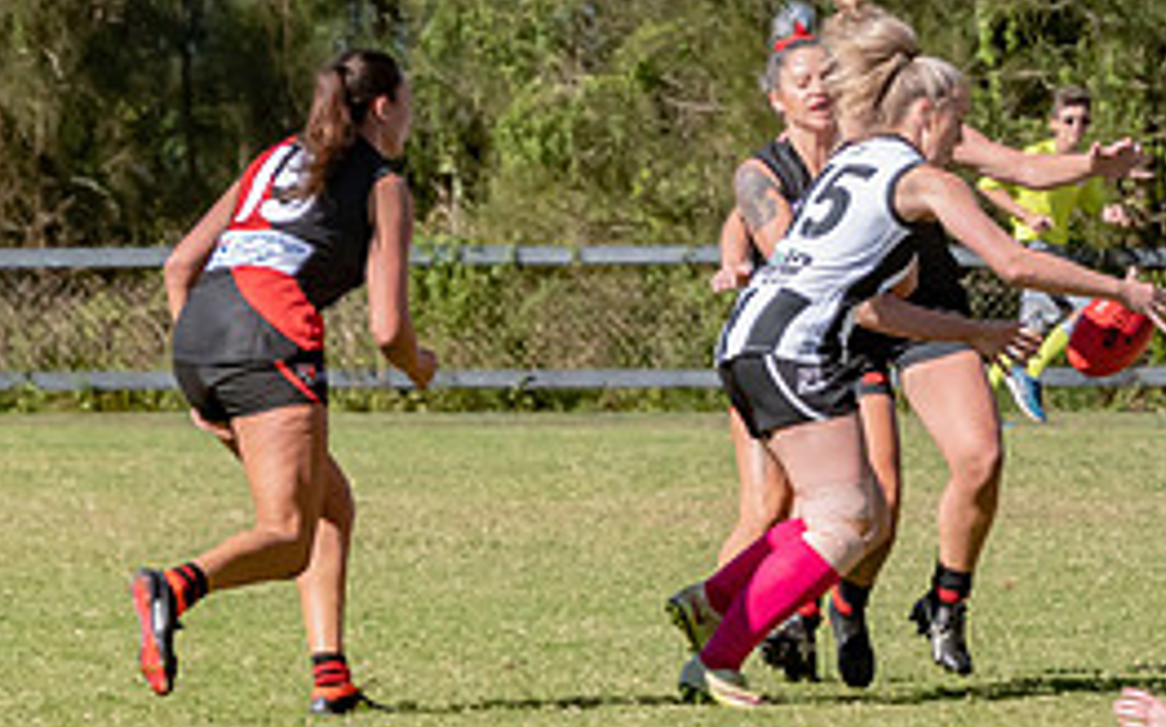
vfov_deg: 2.1
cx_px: 971
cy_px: 319
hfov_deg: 3.3
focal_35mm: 638
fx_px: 20261
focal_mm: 135
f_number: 6.3
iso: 800
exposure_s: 1/3200
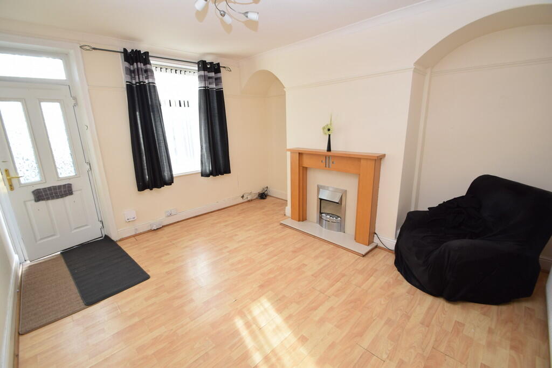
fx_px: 230
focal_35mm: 15
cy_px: 184
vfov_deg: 77.3
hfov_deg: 100.4
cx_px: 276
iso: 400
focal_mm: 10
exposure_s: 1/100
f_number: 5
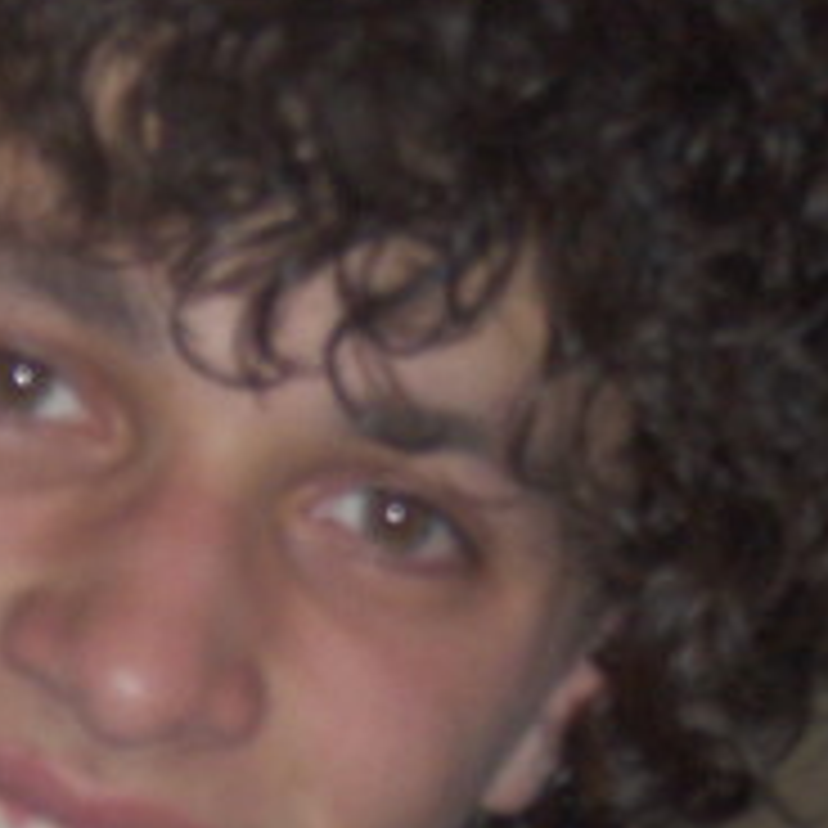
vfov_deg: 5.4
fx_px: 8741
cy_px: 1143
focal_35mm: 323
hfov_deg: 5.4
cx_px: 261
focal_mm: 13.53
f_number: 4
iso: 100
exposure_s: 1/90
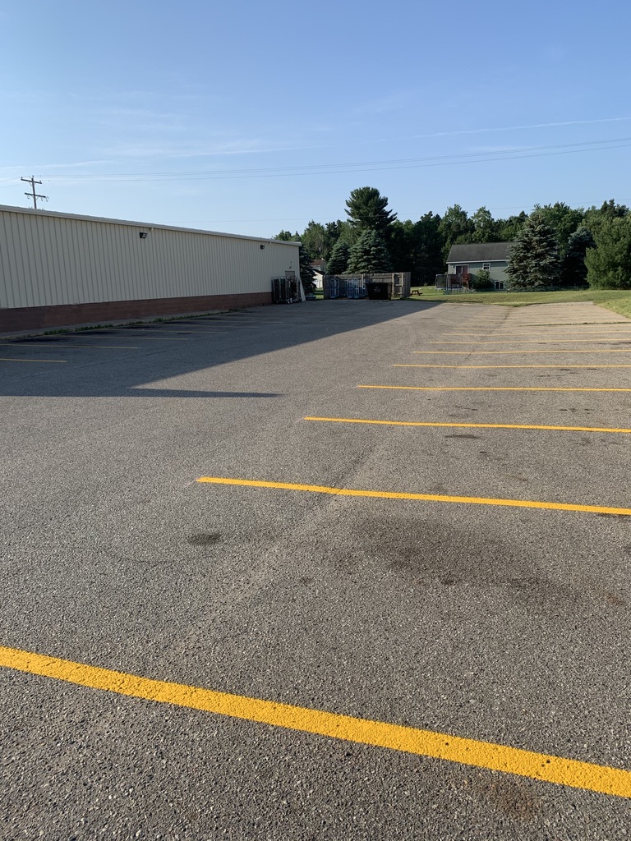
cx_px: 316
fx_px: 632
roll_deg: +1.3
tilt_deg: -11.8
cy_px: 420
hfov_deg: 53.1
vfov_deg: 67.3
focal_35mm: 26
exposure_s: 1/1812
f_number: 1.8
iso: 25
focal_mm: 4.25
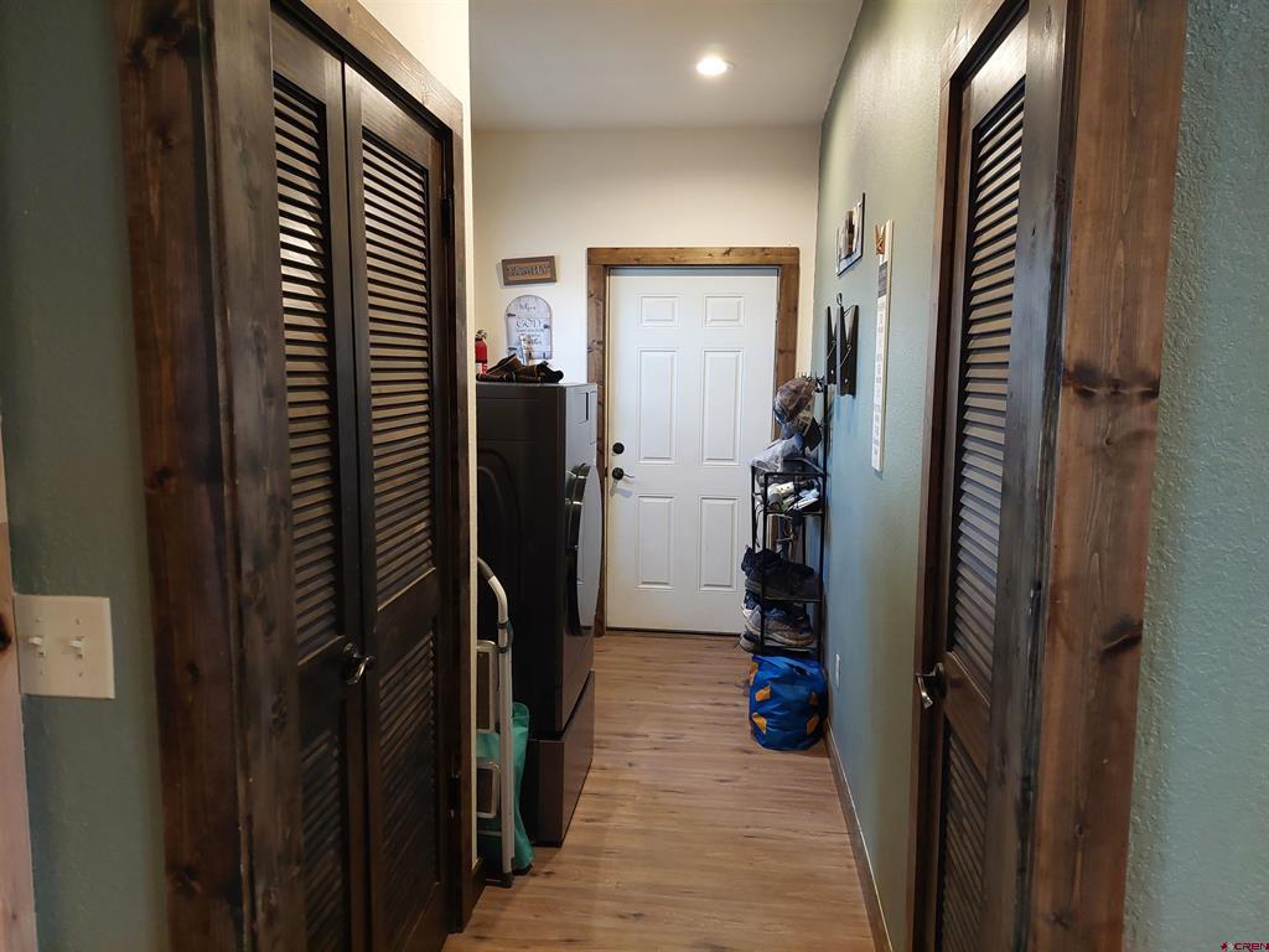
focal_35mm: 24
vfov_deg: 56.8
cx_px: 634
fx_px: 880
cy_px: 476
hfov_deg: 71.6
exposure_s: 1/60
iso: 400
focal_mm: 5.23
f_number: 1.8
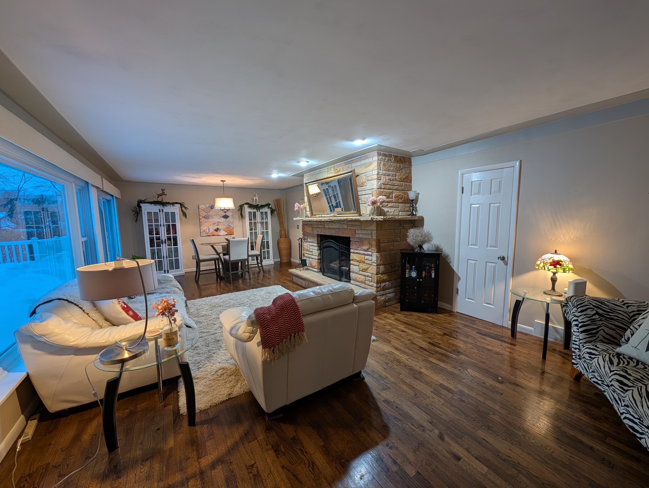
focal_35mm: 12
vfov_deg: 94.6
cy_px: 244
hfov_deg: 110.5
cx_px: 324
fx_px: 225
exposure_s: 1/30
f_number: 1.7
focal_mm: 2.02
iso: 57
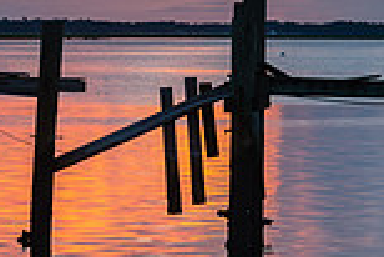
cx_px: 130
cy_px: 61
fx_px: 2488
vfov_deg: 5.9
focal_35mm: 233
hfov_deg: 8.8
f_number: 13
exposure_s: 1/3
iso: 64
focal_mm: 62
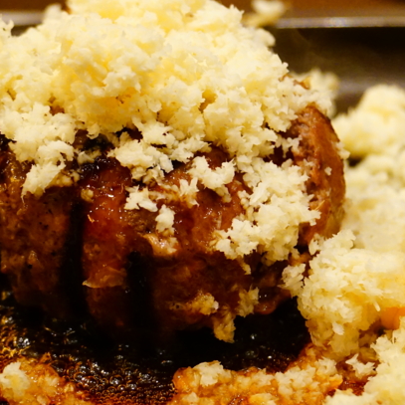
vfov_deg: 11.9
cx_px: 168
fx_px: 1946
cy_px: 158
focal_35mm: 147
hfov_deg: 11.9
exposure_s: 1/100
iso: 5000
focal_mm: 59
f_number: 5.6
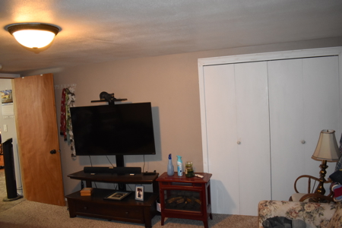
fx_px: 285
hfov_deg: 61.9
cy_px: 114
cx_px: 171
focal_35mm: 30
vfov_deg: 43.6
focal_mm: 20
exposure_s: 1/60
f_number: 3.5
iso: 1800
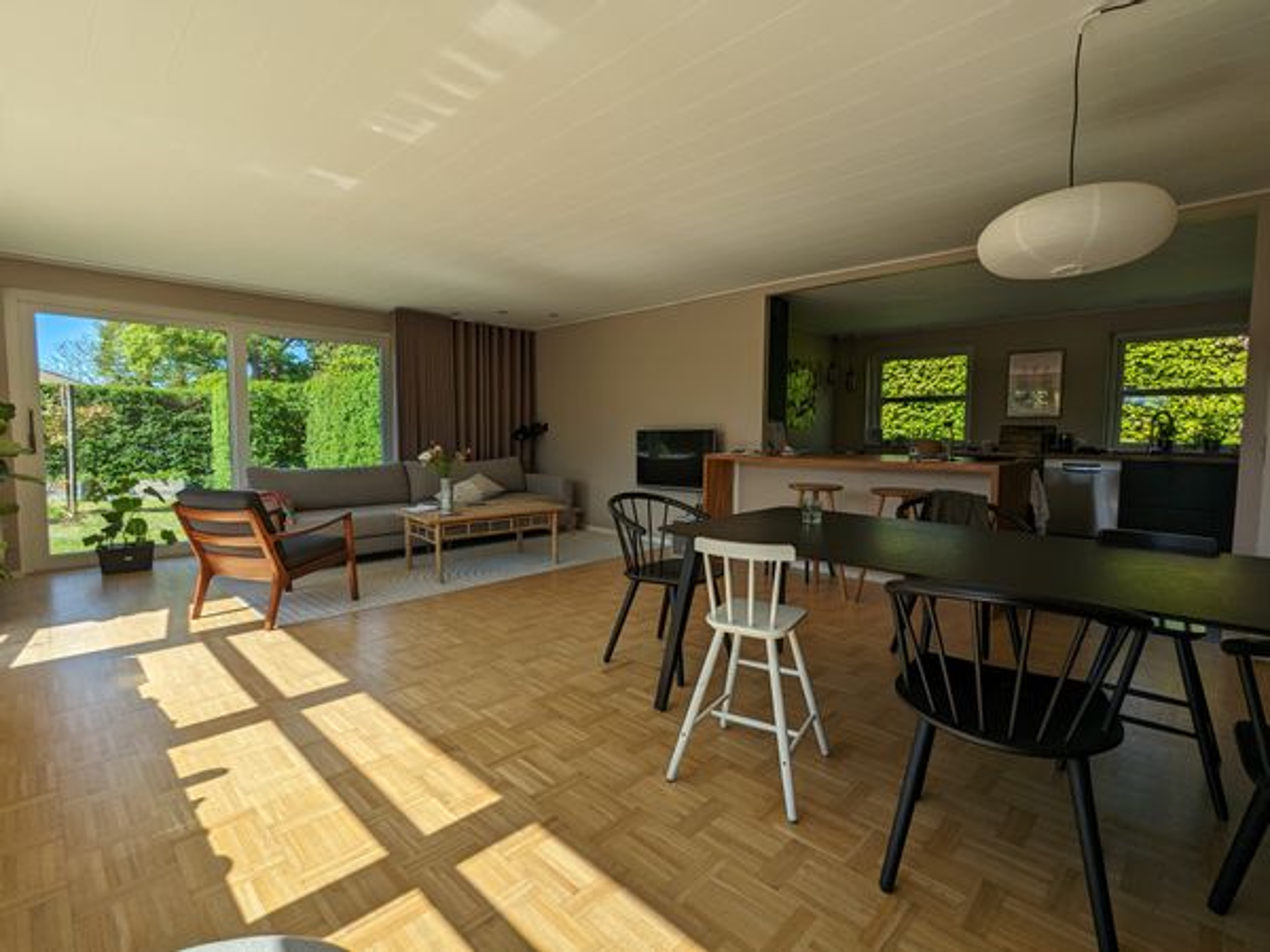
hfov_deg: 94.5
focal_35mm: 16
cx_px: 635
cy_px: 476
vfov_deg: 78.1
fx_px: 587
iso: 50
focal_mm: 2.35
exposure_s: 1/801
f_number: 2.2
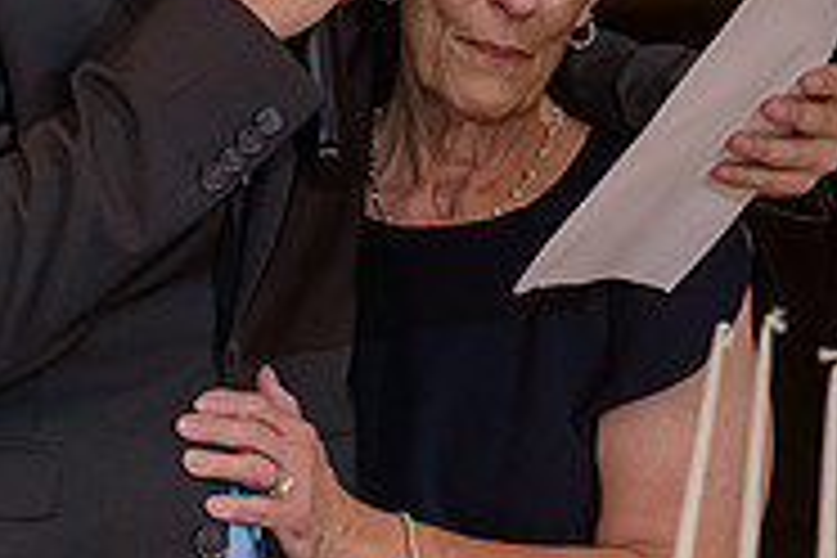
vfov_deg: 7.3
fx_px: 4347
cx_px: 504
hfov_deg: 11.0
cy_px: 2
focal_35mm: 187
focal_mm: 60
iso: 1600
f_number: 3.2
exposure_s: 1/125
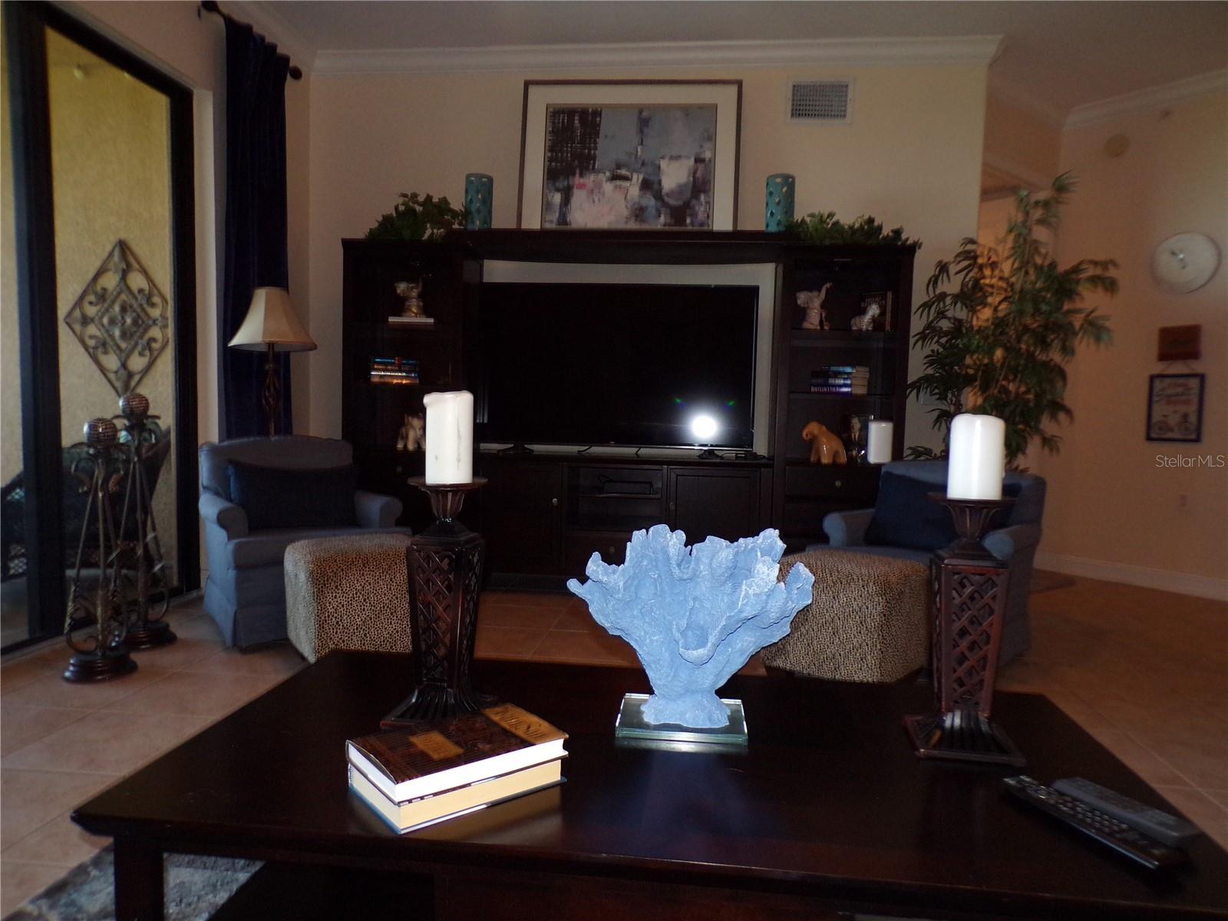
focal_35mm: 24
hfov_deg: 71.6
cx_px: 614
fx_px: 851
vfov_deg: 56.8
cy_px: 460
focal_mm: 4.3
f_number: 3
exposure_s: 1/34
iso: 200
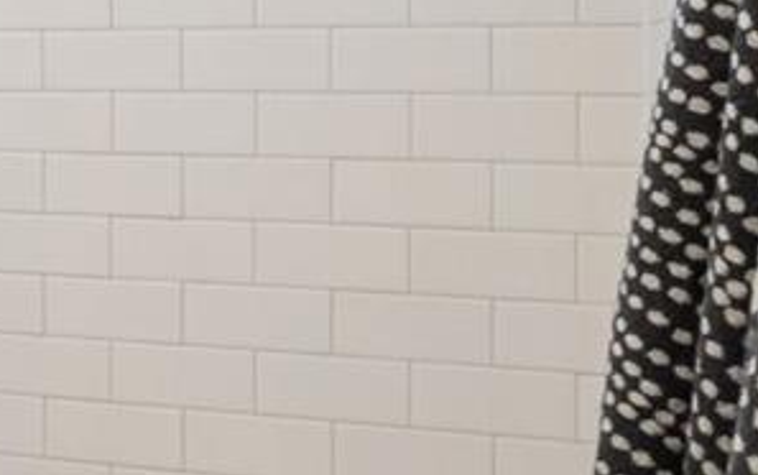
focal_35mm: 89
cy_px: 59
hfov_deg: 16.5
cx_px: -829
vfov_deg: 14.6
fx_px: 1840
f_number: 9
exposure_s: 1/13
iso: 500
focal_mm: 16
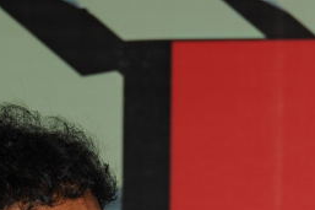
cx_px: 283
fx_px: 4188
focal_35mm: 479
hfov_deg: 4.3
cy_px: 378
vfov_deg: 2.9
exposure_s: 1/125
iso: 320
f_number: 7.1
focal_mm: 120
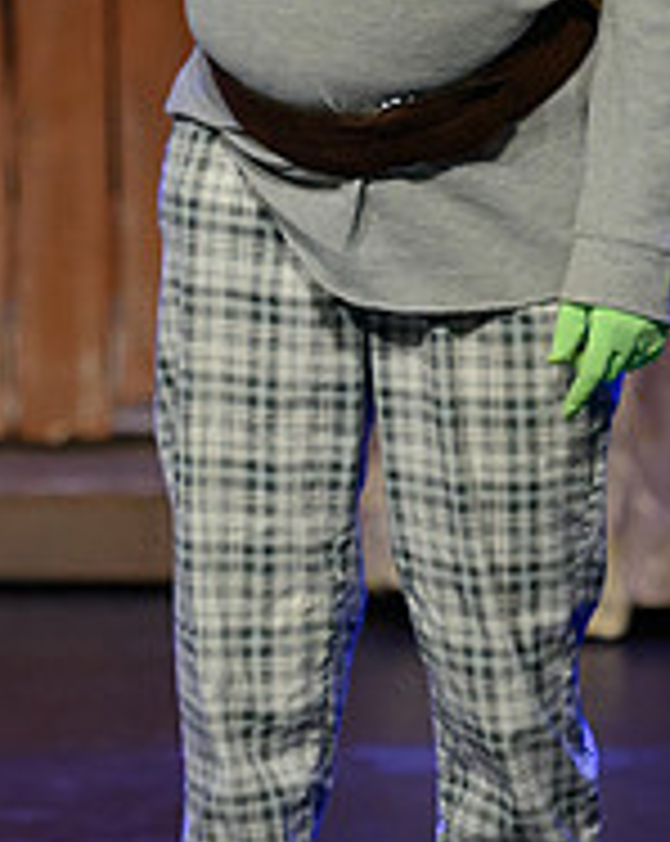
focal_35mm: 549
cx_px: 421
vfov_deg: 3.5
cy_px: -167
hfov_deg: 2.8
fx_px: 13641
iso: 1000
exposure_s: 1/160
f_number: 2.8
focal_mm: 135
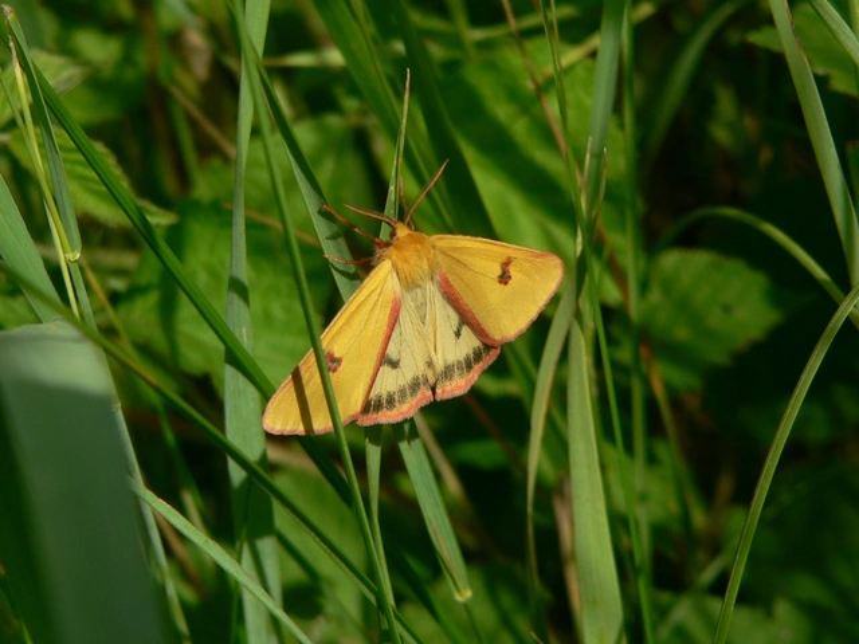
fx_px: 2581
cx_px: 430
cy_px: 322
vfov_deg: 14.2
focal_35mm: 104
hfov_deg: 18.9
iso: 80
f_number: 4
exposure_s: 1/800
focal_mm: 17.2
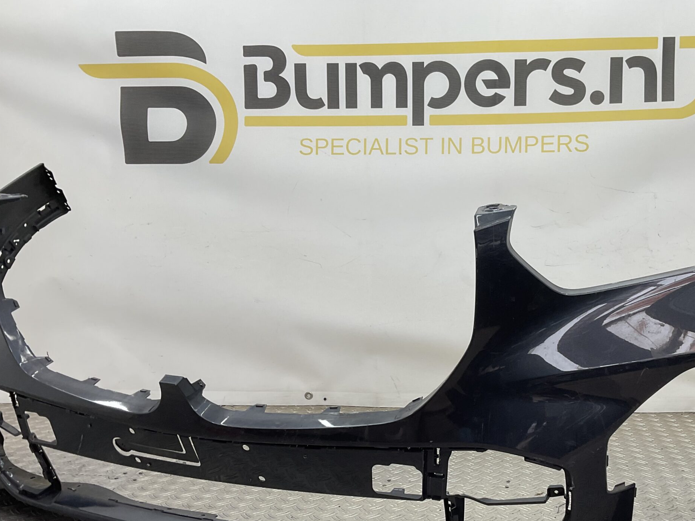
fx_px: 803
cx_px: 444
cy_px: 333
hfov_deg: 46.3
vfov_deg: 35.7
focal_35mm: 40
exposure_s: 1/120
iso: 20
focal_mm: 3
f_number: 1.8
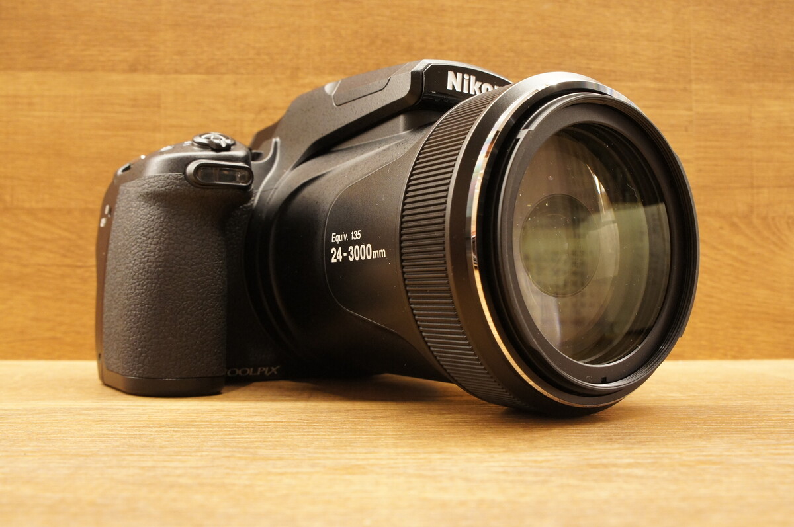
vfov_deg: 41.6
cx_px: 397
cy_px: 264
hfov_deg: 59.6
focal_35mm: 32
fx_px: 694
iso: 1600
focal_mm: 21
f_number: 9
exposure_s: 1/30
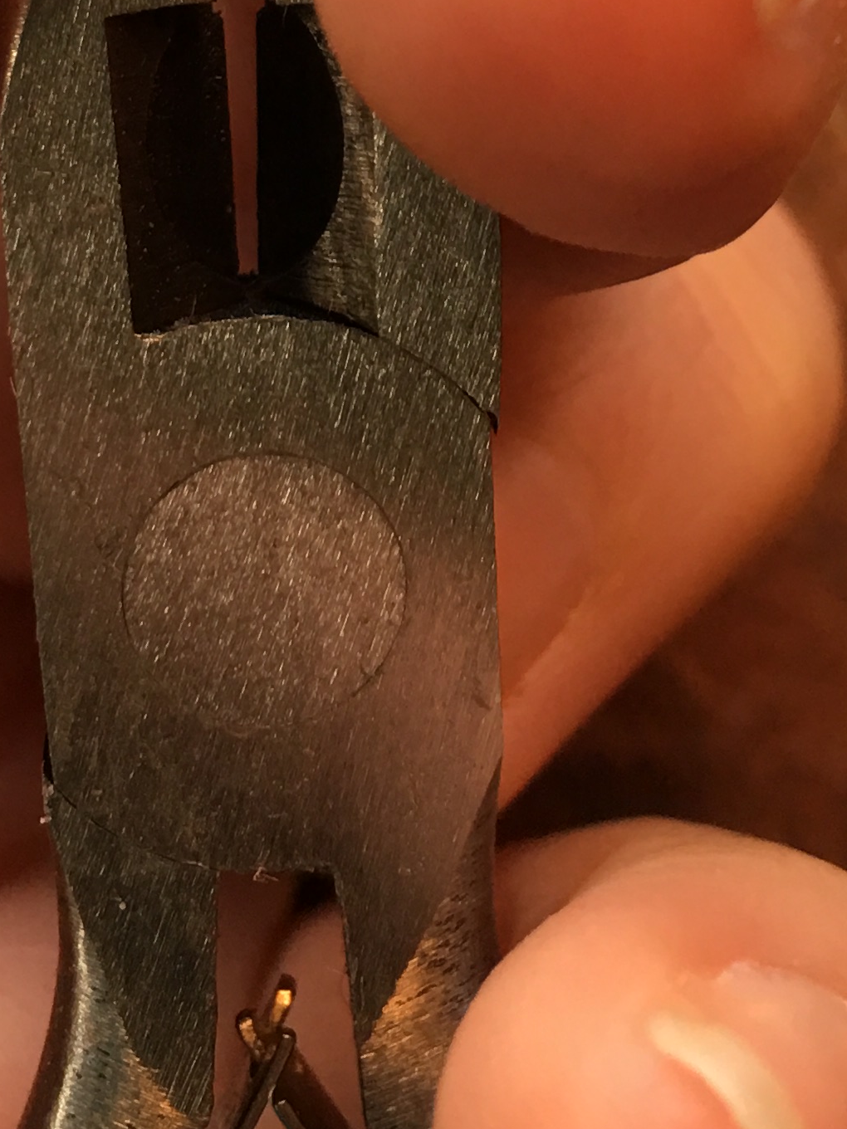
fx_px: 2806
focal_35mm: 86
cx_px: 442
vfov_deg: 21.8
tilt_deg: -69.6
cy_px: -31
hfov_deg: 17.2
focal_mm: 4.15
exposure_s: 1/30
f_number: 2.2
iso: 32
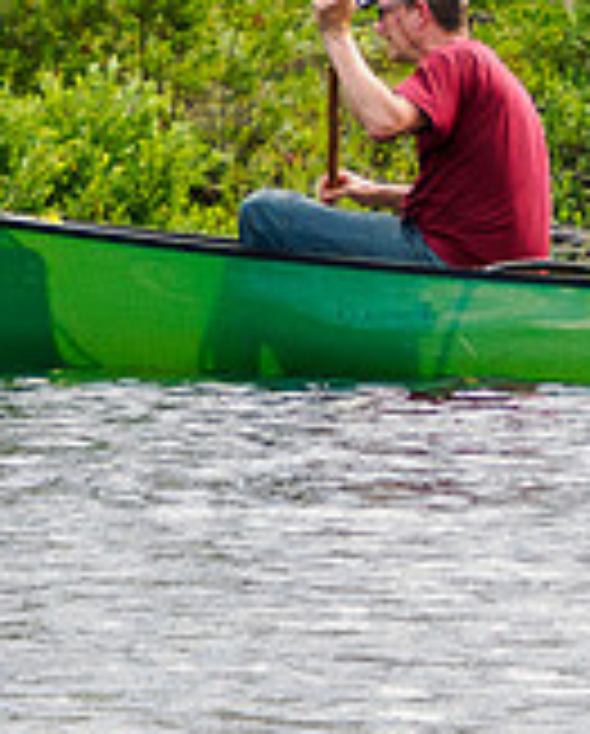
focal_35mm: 603
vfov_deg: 3.2
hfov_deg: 2.6
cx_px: 991
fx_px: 13125
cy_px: -61
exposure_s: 1/160
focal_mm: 87
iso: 640
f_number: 8
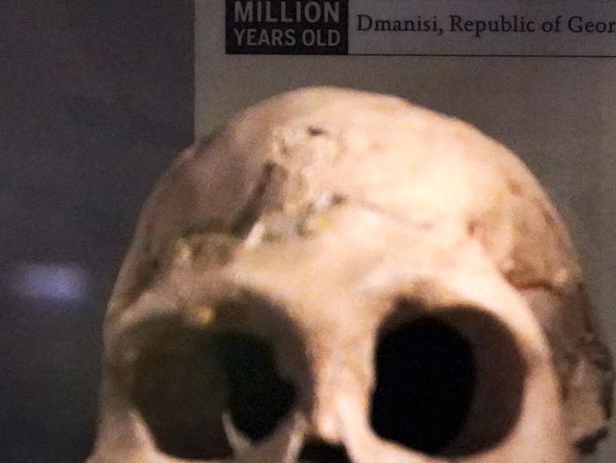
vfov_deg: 13.1
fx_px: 2011
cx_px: 858
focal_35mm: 113
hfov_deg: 16.2
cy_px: 341
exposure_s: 1/80
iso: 10000
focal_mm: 40
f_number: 3.5
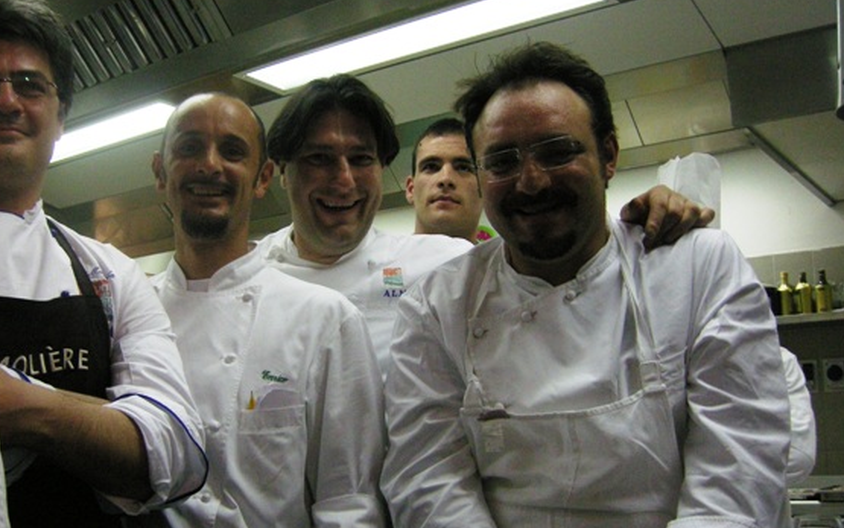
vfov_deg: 29.2
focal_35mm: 44
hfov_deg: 45.2
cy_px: 297
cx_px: 389
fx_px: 1012
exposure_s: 1/152
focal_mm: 7.5
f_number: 2.7
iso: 437
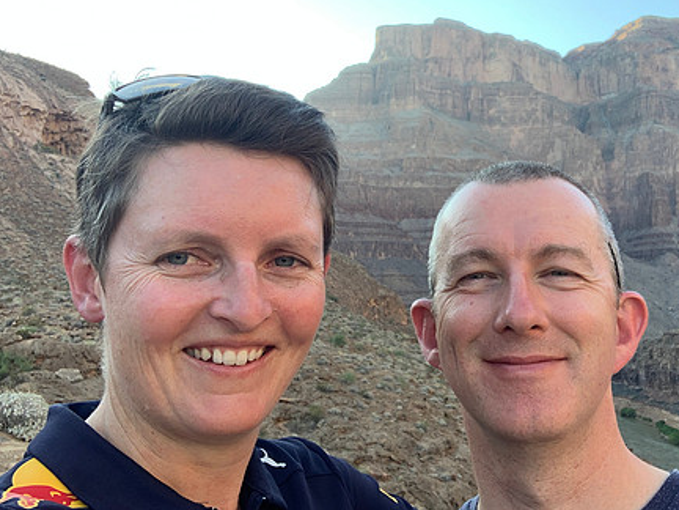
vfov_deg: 33.5
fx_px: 843
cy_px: 212
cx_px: 429
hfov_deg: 43.5
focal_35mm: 43
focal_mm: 2.87
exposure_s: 1/121
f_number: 2.2
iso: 32
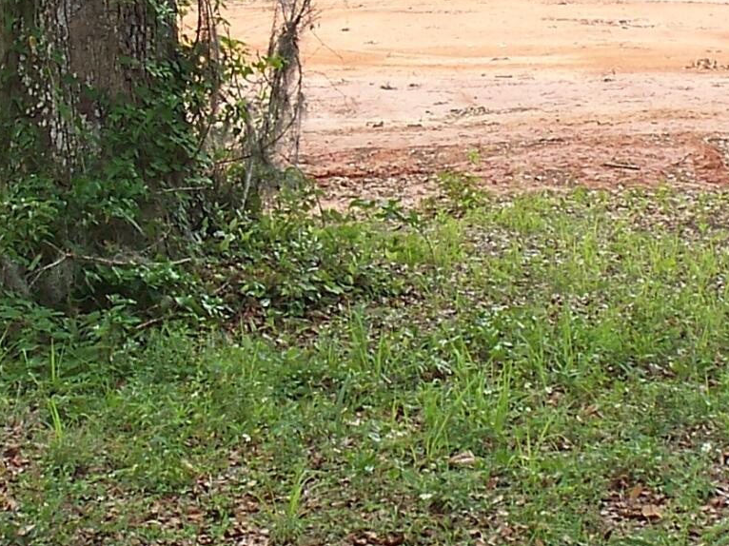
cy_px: 123
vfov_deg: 10.5
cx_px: 523
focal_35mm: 141
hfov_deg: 14.0
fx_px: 2968
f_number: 2.8
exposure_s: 1/125
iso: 80
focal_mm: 7.54
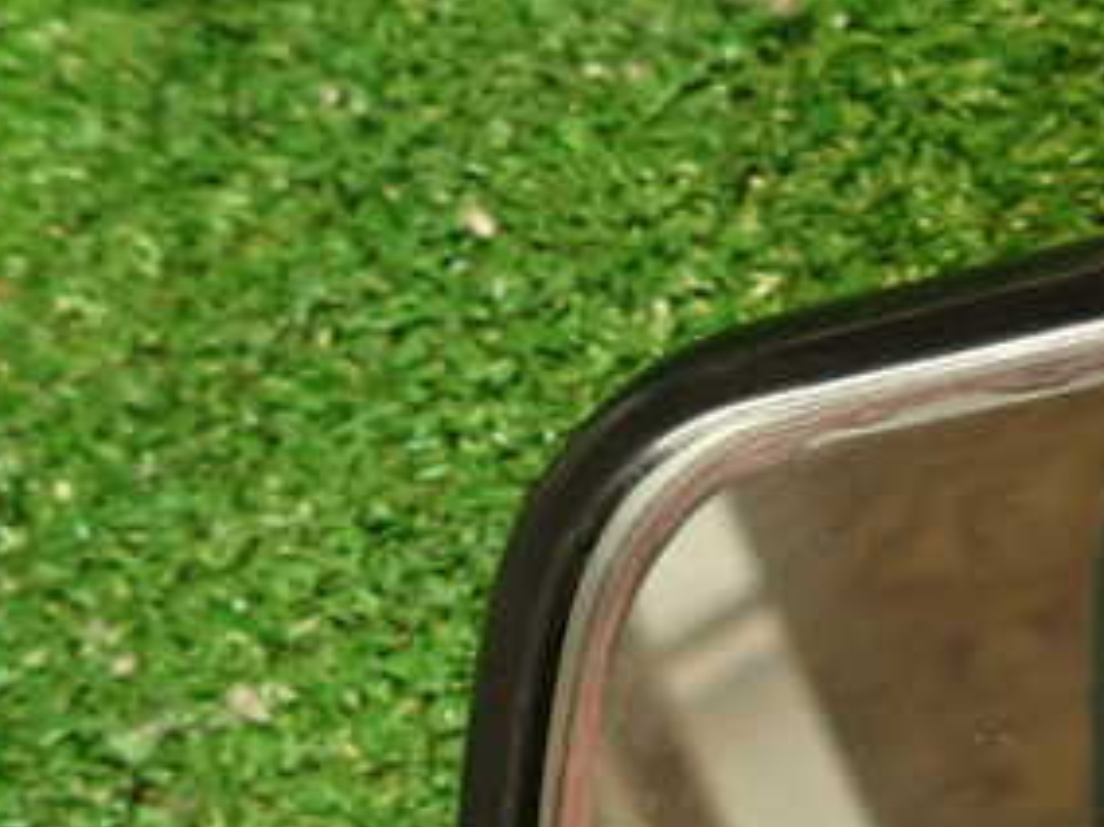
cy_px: 749
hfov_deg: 34.2
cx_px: 991
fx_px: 1690
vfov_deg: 26.6
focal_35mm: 53
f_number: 2
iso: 320
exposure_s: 1/30
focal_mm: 4.5
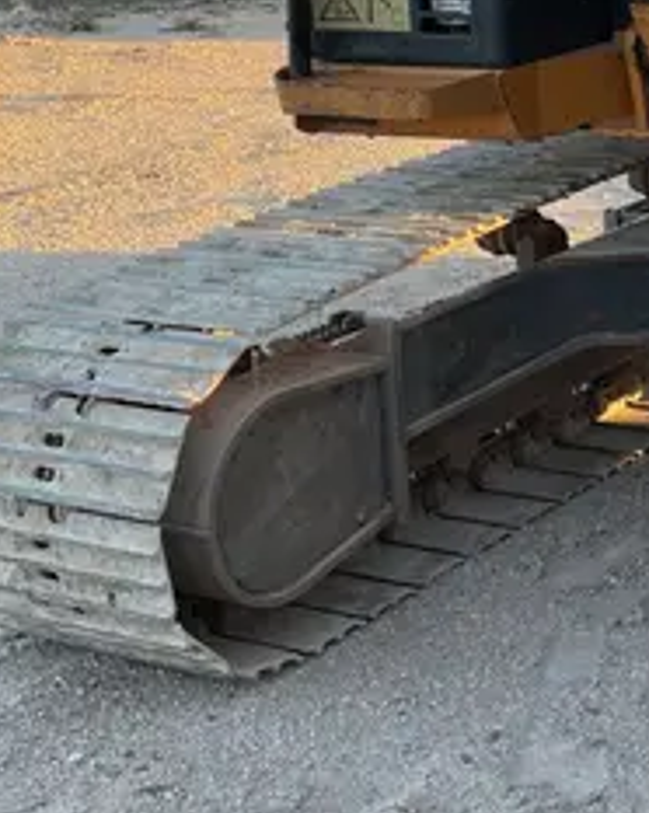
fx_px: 1923
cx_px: 823
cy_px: 68
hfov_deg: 18.0
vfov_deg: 23.2
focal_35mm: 80
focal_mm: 4.2
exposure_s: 1/278
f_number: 1.6
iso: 32
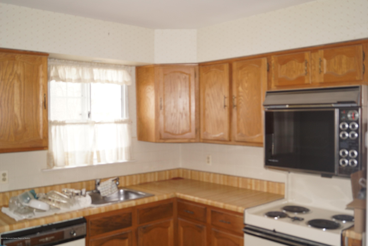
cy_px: 123
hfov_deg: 53.1
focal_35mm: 36
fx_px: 368
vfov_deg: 36.9
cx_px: 184
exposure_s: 1/60
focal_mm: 24
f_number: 4
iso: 320
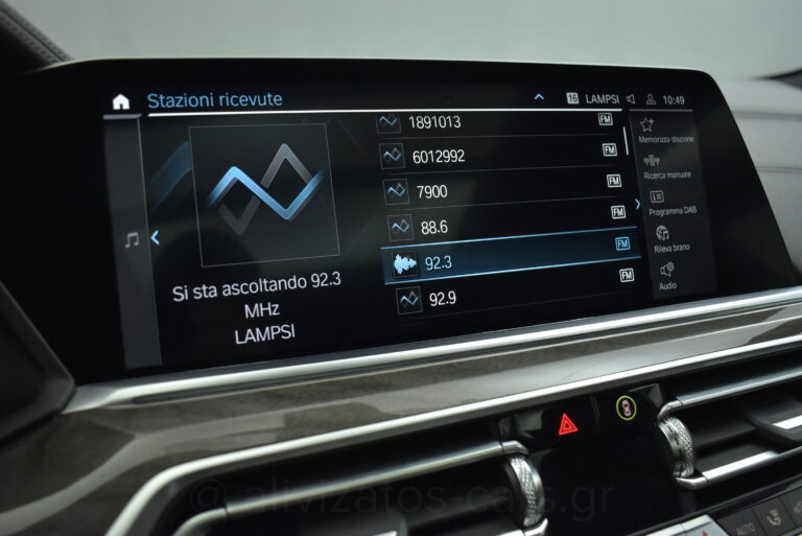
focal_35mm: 32
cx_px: 401
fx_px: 702
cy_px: 268
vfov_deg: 41.8
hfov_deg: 59.5
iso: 1600
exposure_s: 1/100
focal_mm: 21
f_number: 3.8
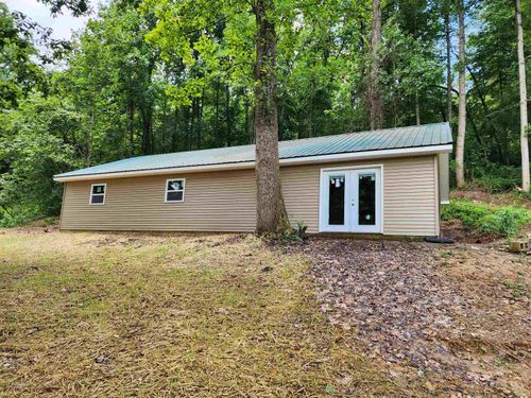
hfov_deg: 73.9
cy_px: 199
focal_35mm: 23
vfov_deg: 58.9
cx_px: 266
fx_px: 353
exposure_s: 1/180
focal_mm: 6.4
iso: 32
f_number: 1.8
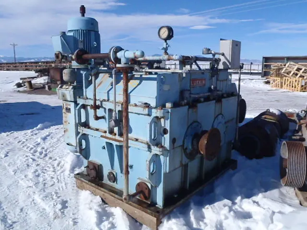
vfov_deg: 49.7
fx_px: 248
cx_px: 154
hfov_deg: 63.4
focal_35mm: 28
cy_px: 115
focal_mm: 5
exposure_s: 1/1250
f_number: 10
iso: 800
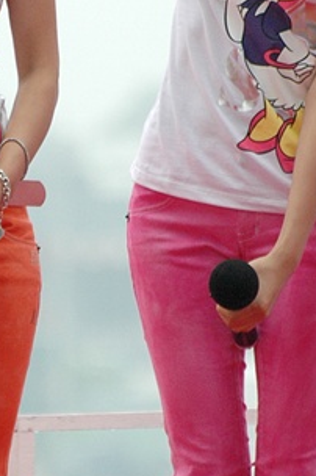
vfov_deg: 1.5
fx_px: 17603
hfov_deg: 1.0
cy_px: 177
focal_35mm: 1334
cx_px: -27
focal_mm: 300
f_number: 6.3
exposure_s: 1/250
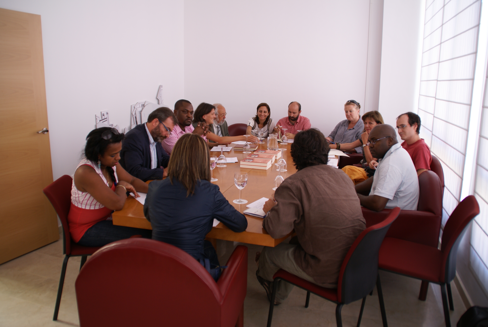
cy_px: 164
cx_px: 244
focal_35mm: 27
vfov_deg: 48.0
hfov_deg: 67.3
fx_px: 366
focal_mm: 18
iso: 100
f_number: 4
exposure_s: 1/30
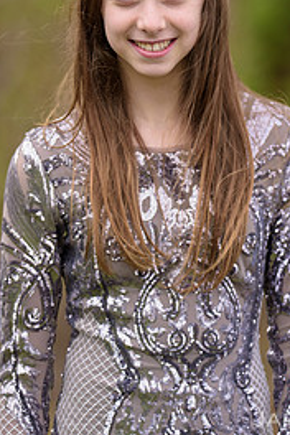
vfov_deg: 8.9
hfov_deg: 6.0
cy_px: 92
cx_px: 161
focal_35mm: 230
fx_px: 2779
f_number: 2
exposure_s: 1/4000
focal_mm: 135
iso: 400
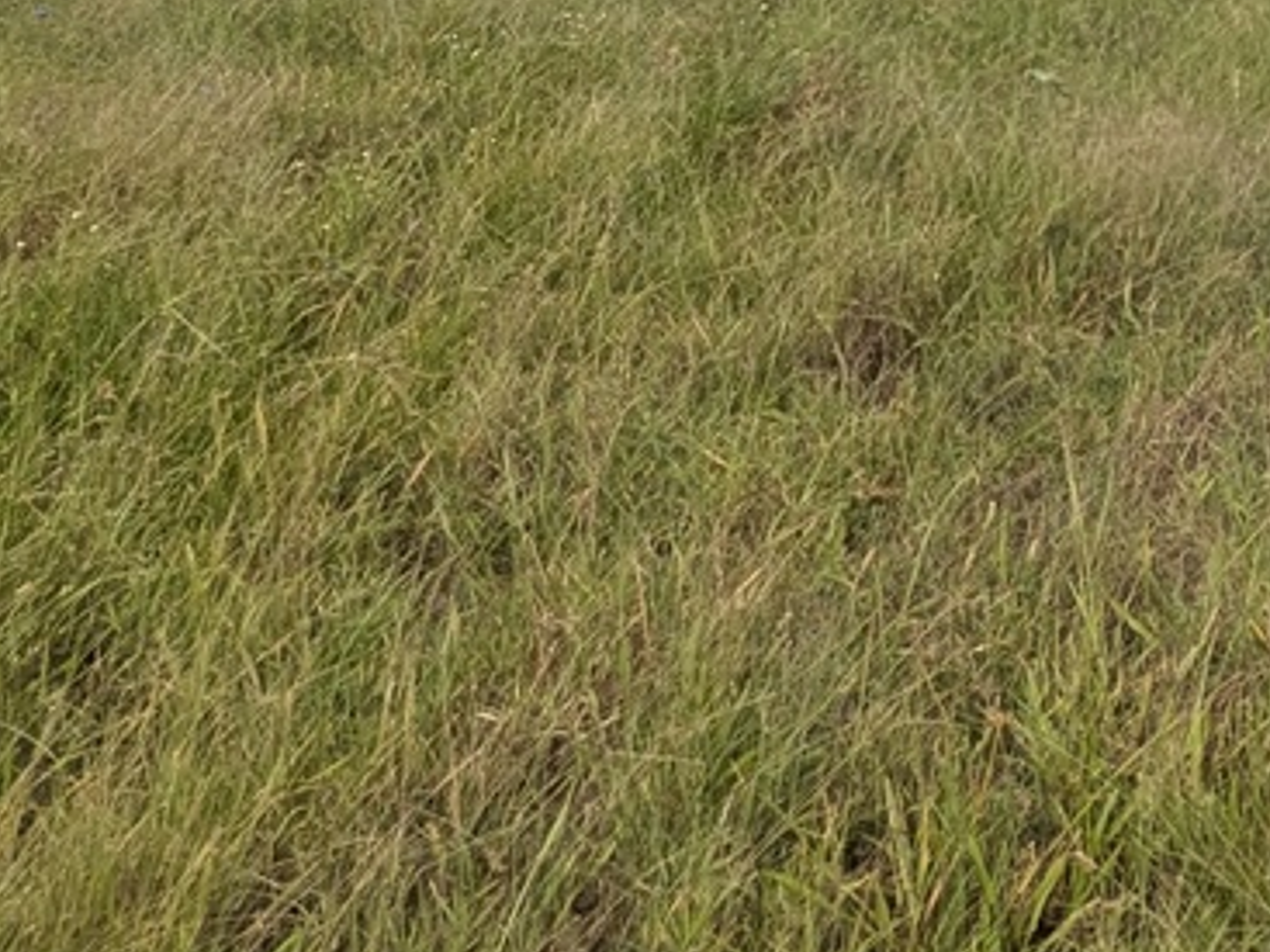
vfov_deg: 24.4
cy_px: -152
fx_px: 2017
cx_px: 1197
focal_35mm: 55
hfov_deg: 32.8
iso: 49
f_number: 2.2
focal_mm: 1.83
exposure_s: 1/1527
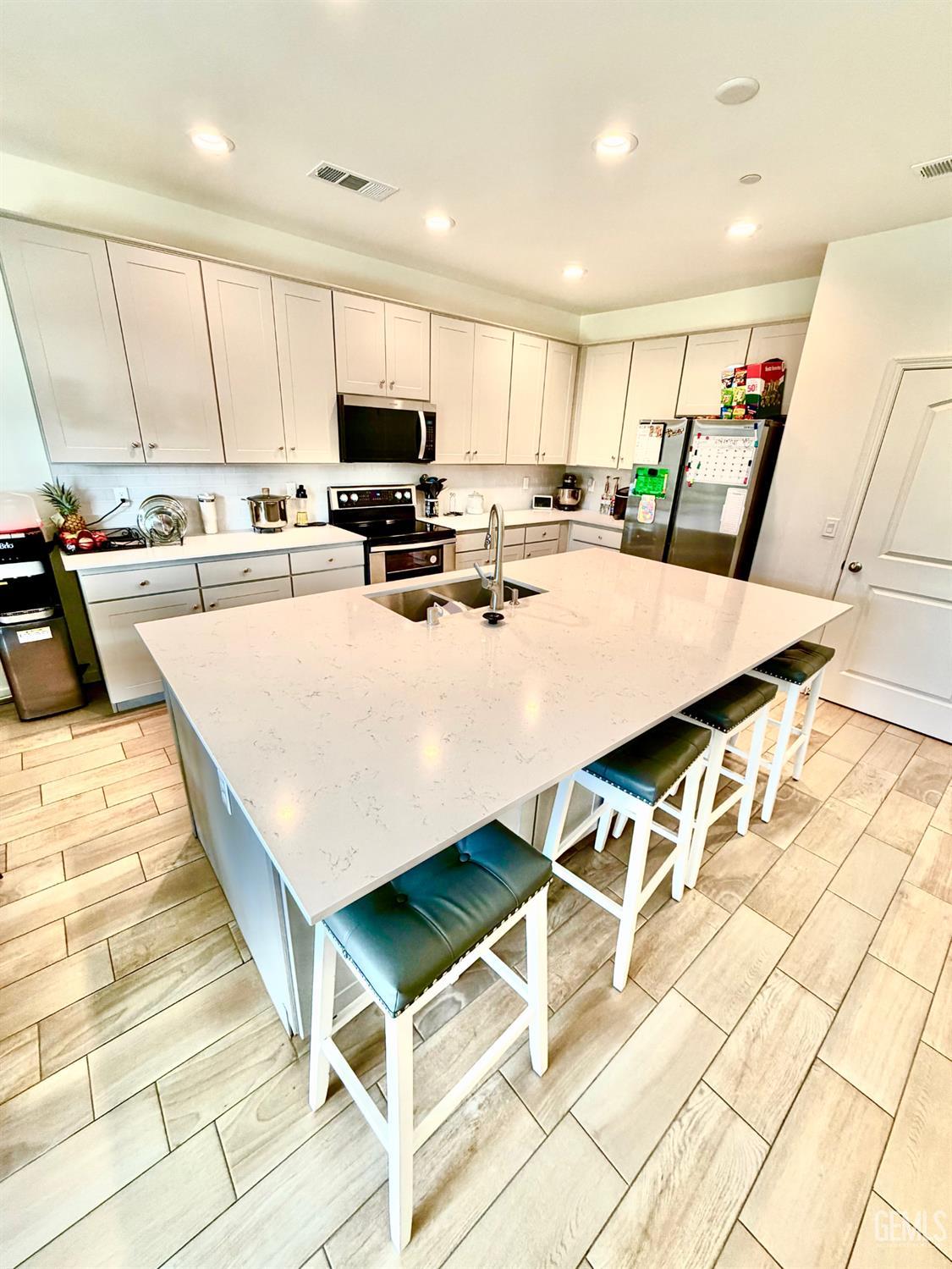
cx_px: 476
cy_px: 634
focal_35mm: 14
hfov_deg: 85.7
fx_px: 513
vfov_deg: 102.0
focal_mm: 2.22
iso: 200
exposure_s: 1/120
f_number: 2.2
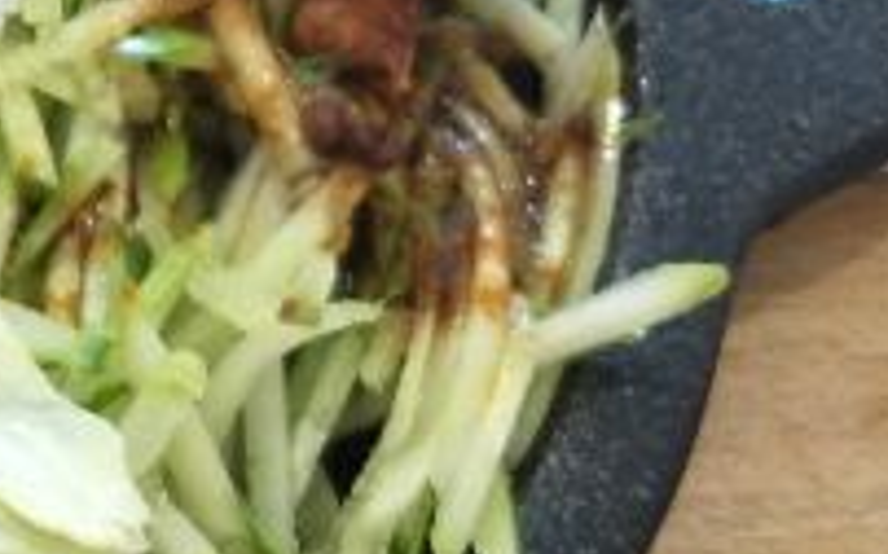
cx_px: -360
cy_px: 323
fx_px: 2128
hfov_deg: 20.8
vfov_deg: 14.8
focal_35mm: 88
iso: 183
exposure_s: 1/33
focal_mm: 4.1
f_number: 1.7
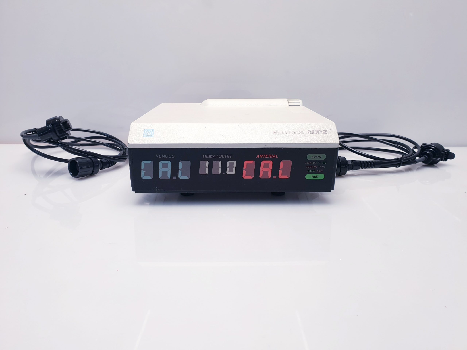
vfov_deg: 53.1
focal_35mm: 26
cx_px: 234
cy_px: 175
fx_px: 351
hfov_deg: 67.3
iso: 64
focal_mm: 4.3
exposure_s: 1/50
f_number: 2.4
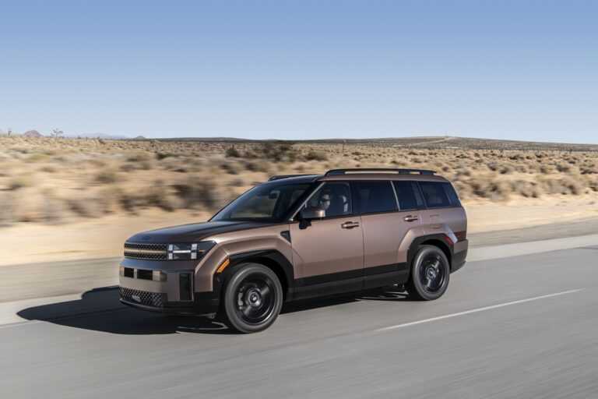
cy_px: 200
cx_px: 299
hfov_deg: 48.5
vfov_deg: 33.4
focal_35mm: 40
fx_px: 664
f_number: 9
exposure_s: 1/40
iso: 31
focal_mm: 40
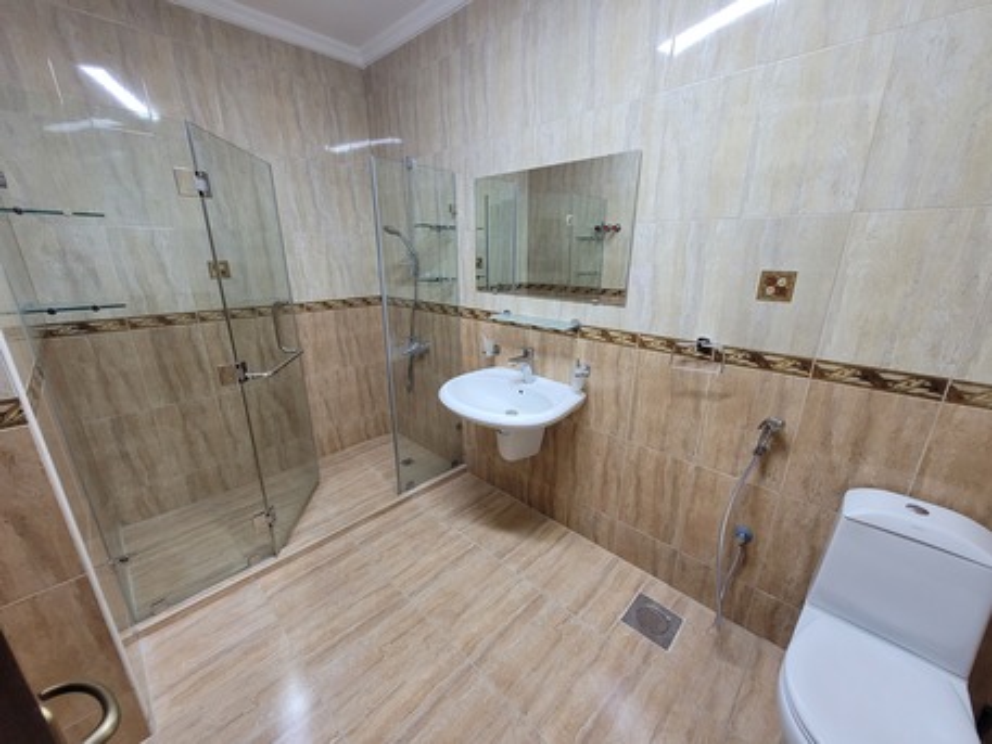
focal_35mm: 13
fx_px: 373
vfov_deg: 89.9
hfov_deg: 106.2
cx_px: 496
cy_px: 372
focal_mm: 1.74
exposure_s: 1/50
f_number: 2.2
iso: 250
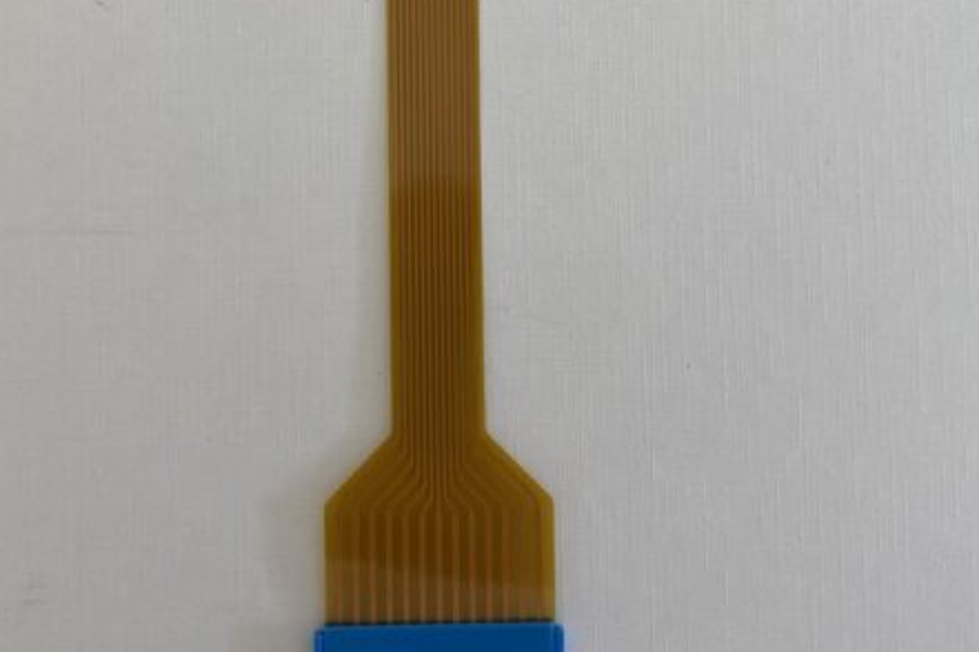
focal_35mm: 49
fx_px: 1332
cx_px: 448
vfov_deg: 27.1
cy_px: 153
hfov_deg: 40.3
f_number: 1.8
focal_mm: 4.25
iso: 80
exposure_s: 1/100
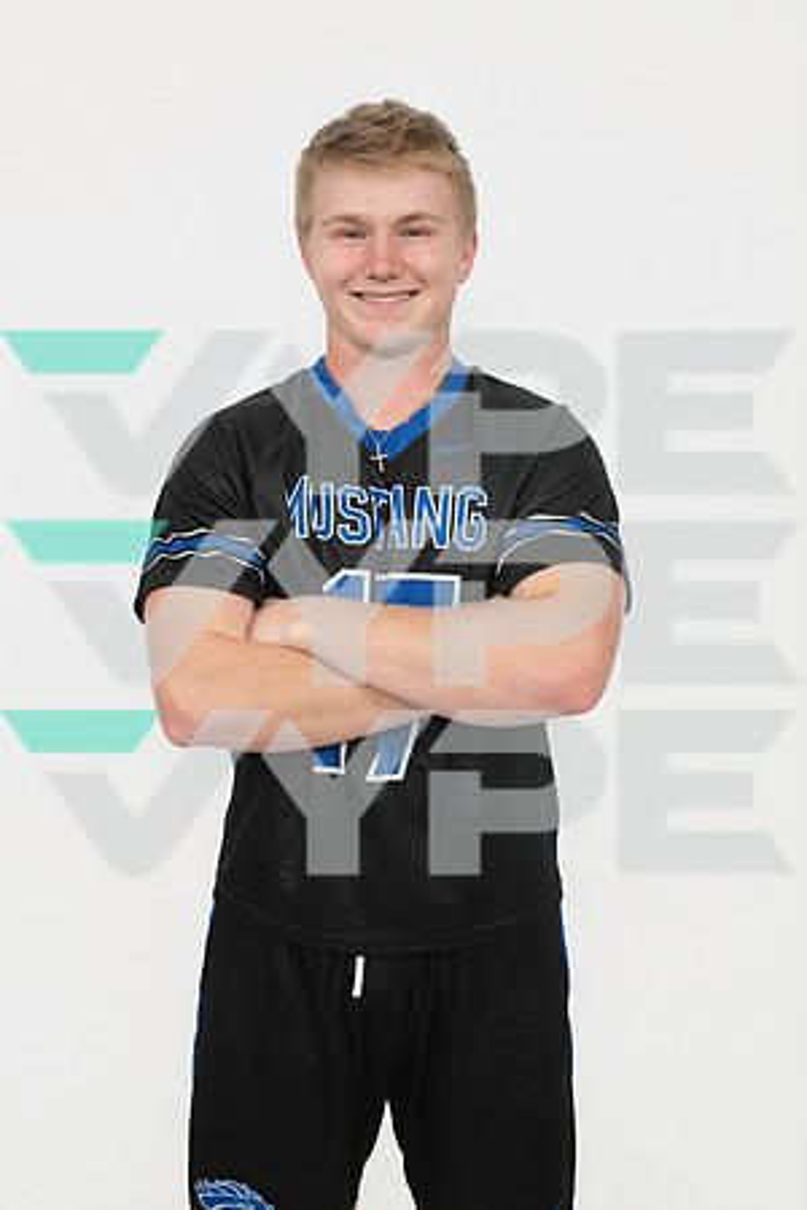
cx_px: 404
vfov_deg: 41.1
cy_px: 605
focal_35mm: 48
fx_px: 1614
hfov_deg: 28.1
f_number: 8
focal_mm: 48
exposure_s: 1/250
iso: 250
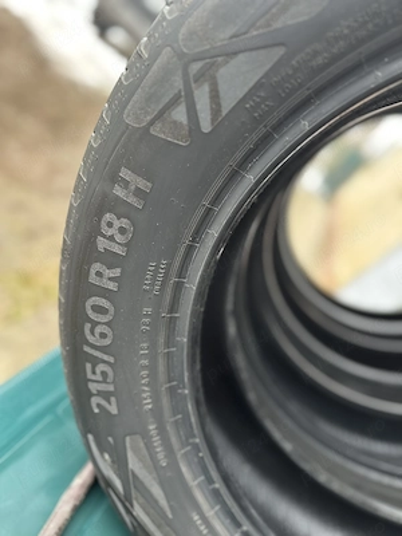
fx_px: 372
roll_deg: -43.9
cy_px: 268
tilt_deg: -24.1
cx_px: 201
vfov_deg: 71.6
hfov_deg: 56.8
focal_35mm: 24
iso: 250
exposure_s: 1/90
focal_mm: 6.86
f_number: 1.78
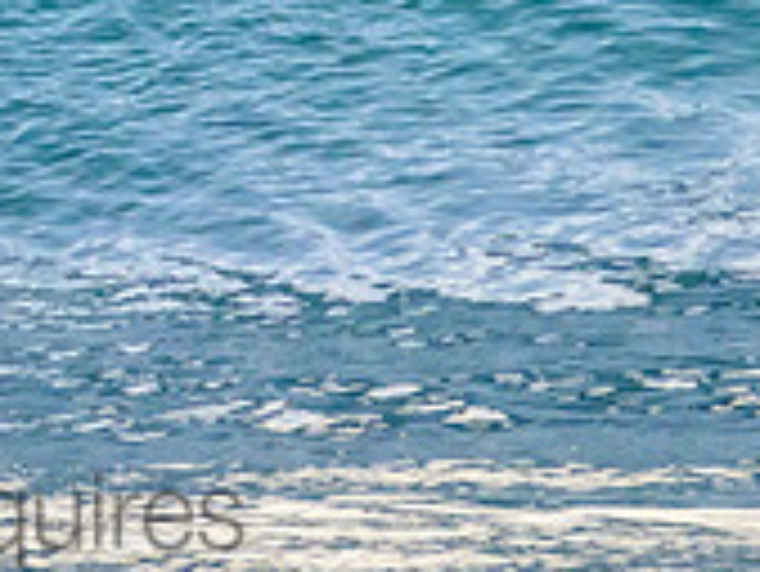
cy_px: -354
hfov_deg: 0.7
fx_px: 65934
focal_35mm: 3001
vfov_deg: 0.5
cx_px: -280
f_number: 11
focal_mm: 800
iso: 3200
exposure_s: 1/2000
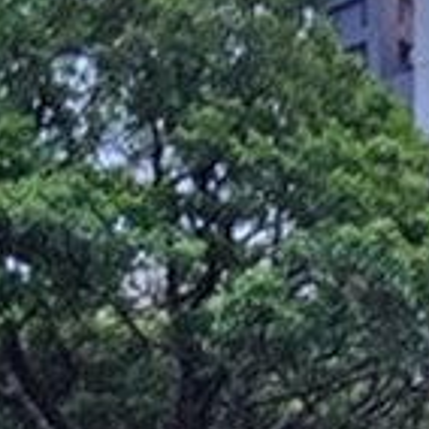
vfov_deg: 17.5
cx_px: 668
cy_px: 737
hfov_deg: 18.3
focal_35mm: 83
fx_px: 1164
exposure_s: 1/30
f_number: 2.2
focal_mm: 2.2
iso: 400
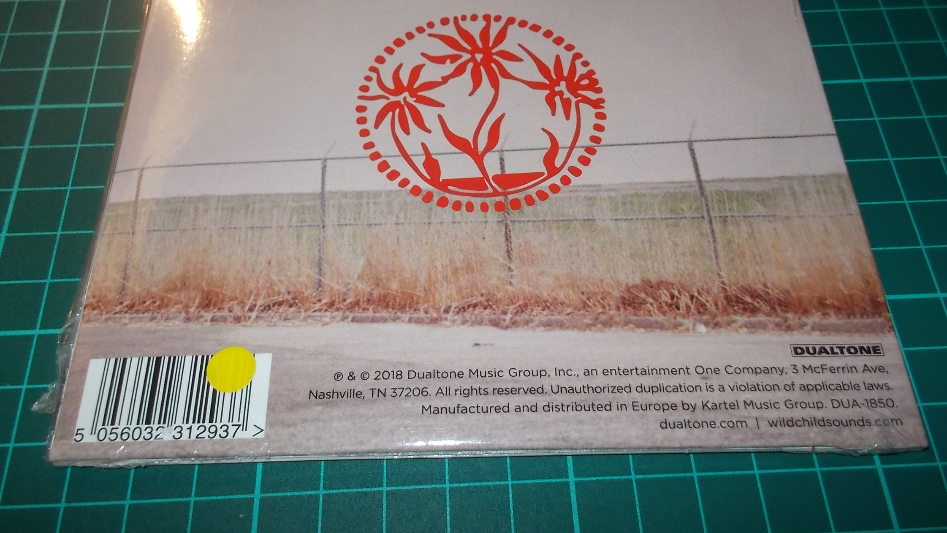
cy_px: 233
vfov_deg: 36.6
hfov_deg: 61.0
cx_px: 477
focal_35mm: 32
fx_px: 804
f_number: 3.3
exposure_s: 1/30
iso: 200
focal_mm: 4.1
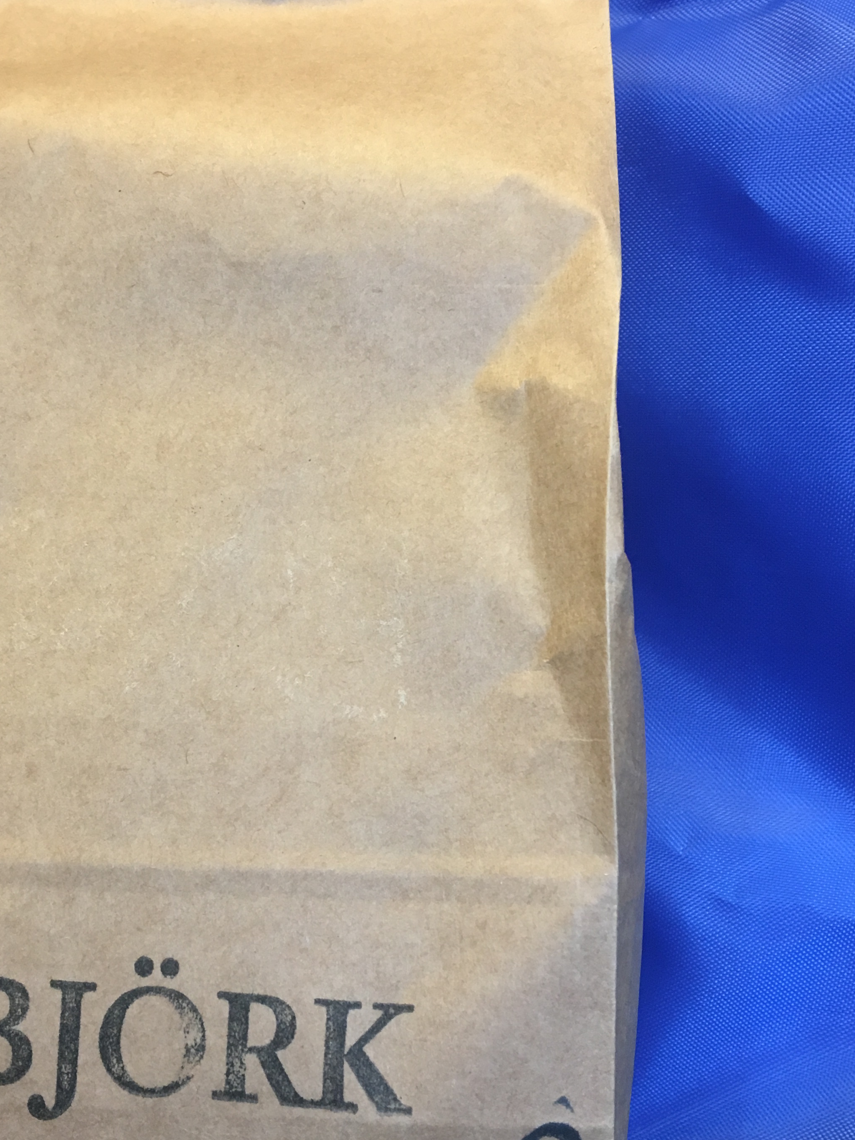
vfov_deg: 43.5
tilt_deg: -5.5
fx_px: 1416
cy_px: 711
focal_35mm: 43
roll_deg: +0.5
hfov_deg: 33.4
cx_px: 302
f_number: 2.2
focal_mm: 4.15
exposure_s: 1/33
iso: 125
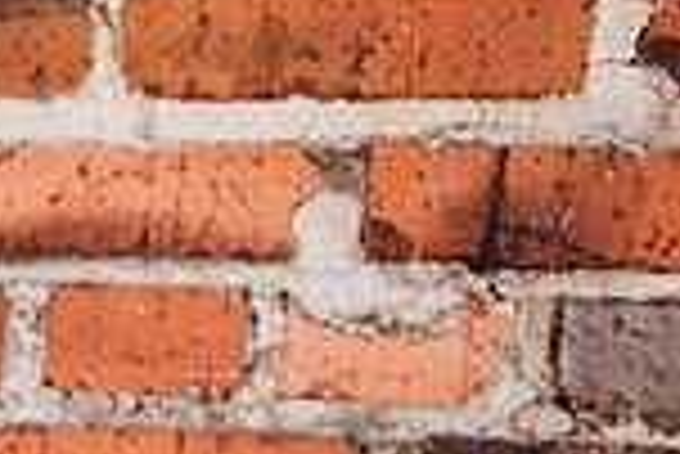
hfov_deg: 18.4
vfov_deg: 14.6
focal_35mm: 92
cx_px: -459
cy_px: 465
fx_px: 1739
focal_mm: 24
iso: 500
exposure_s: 1/160
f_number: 2.2
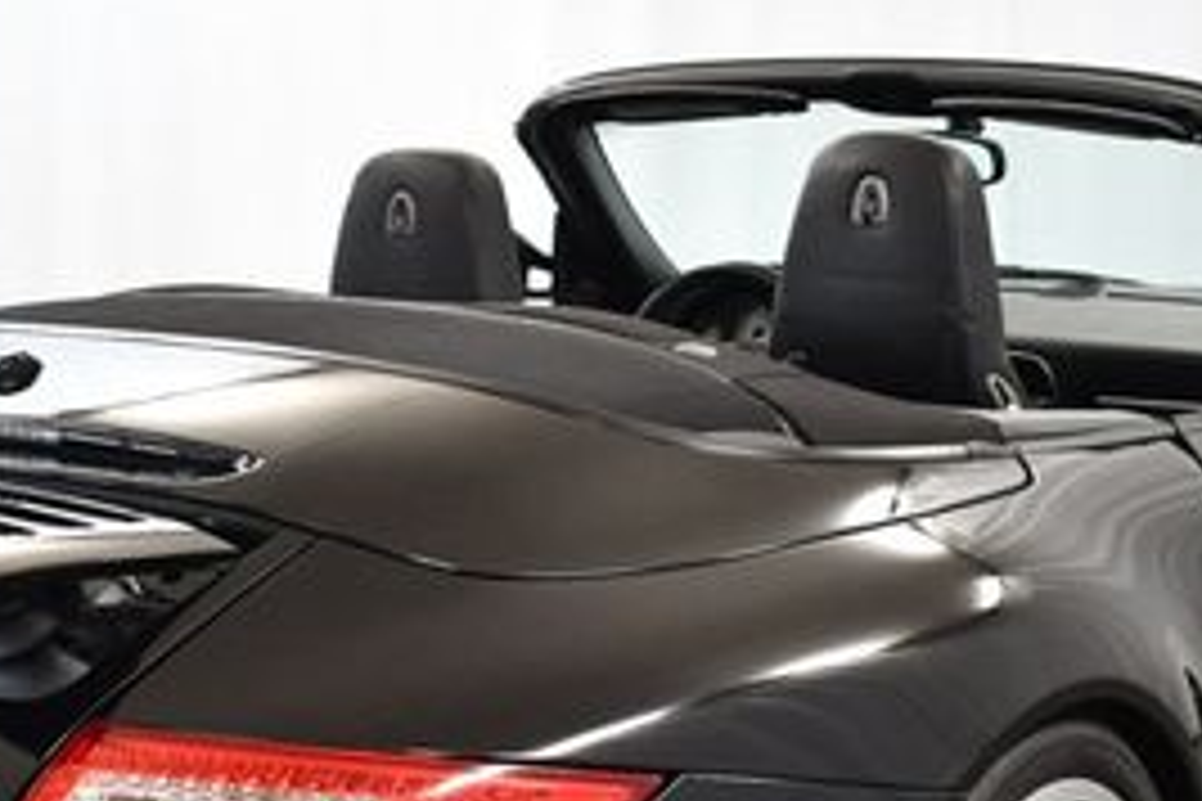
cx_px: 536
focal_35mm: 96
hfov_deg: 21.2
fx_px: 3205
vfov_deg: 14.2
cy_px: 652
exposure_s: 1/125
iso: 1100
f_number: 3.8
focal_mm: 20
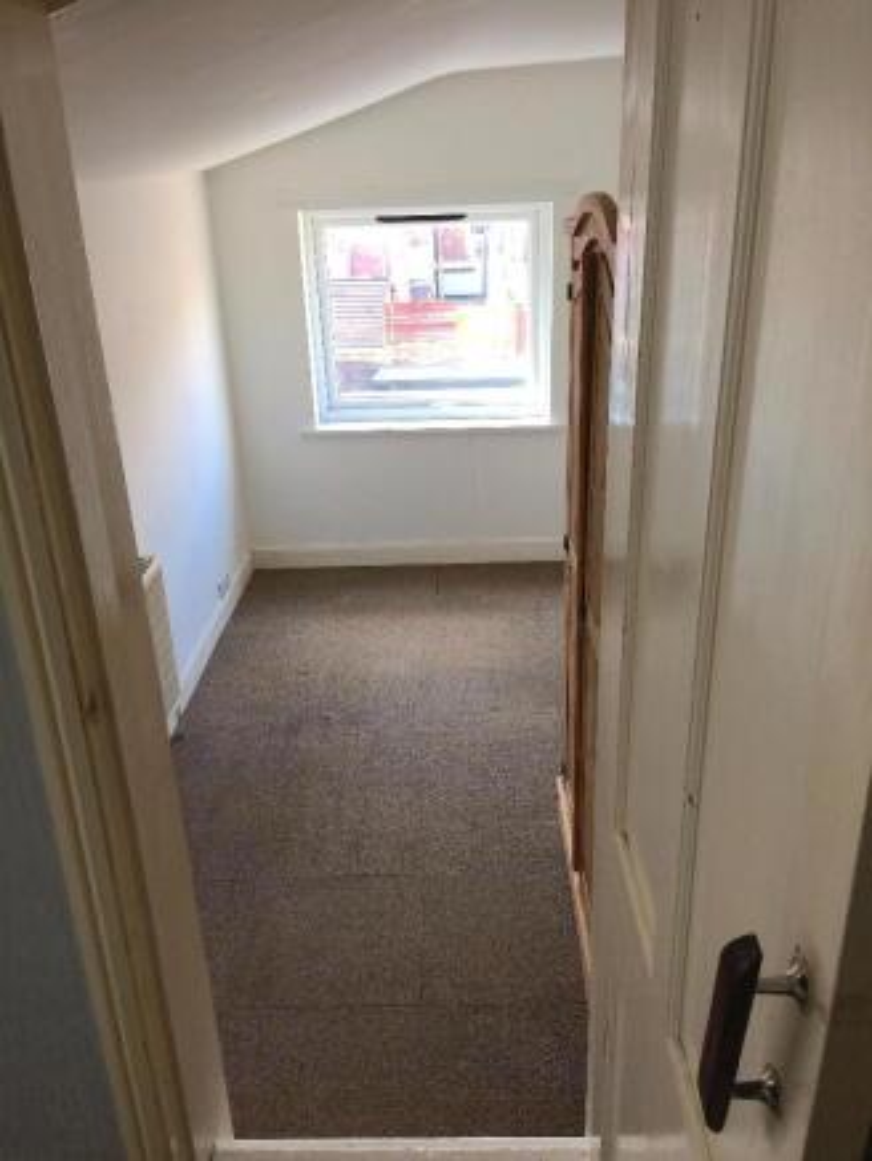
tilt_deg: -23.0
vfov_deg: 61.6
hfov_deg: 48.2
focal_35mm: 29
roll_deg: +2.4
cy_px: 580
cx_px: 436
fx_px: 974
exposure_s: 1/50
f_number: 2.2
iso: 32
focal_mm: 4.15
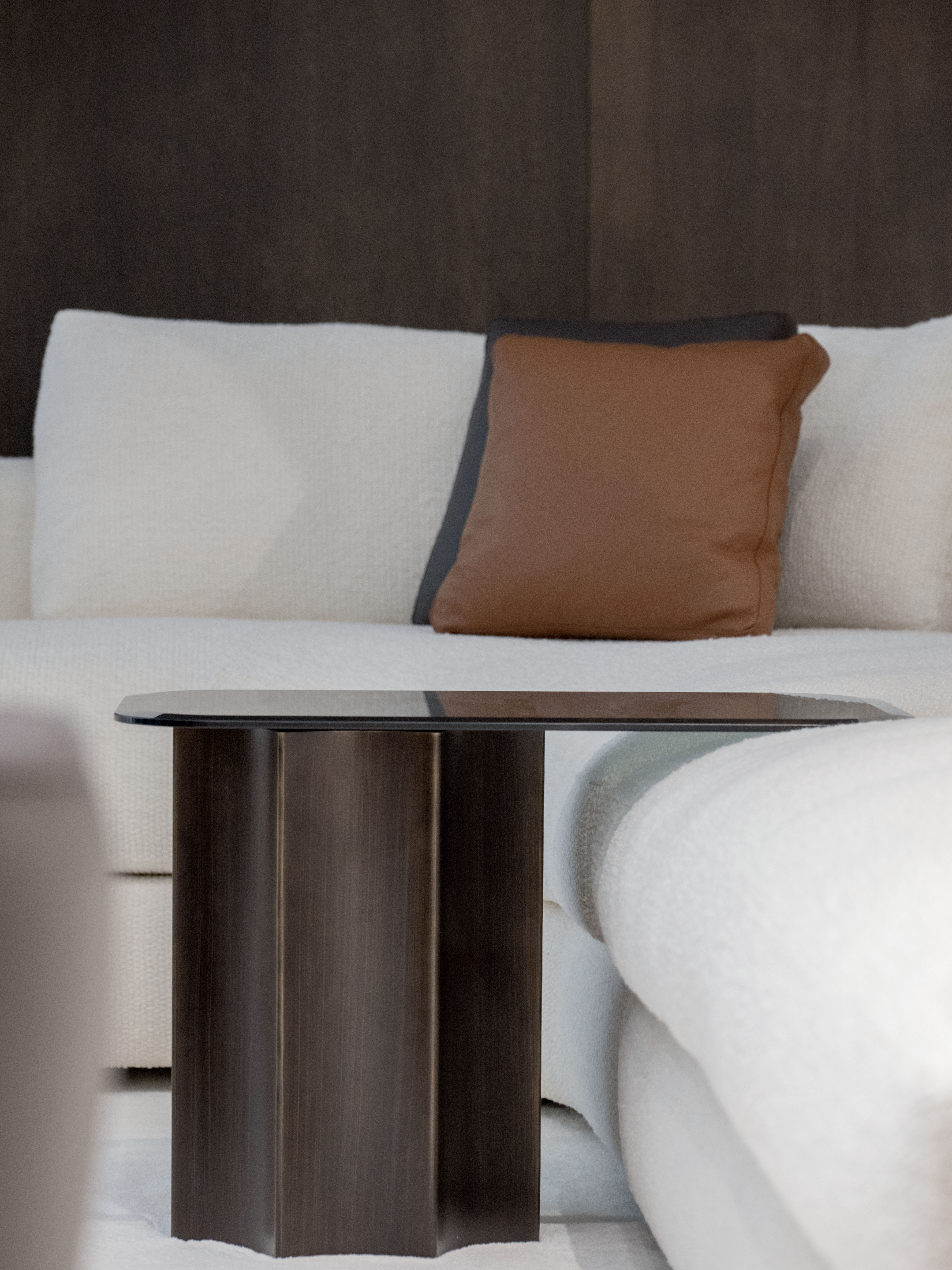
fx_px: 3960
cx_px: 475
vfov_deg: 18.2
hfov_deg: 13.7
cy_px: 647
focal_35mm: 108
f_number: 5
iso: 800
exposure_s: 1/60
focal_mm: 99
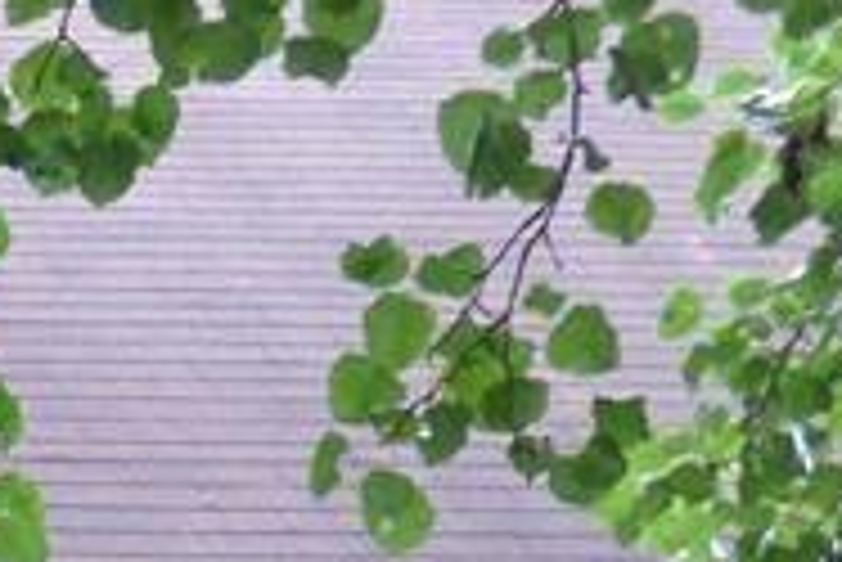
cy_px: 1317
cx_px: -711
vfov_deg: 7.5
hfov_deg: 11.1
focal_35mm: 171
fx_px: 4002
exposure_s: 1/60
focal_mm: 5.29
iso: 400
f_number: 3.3
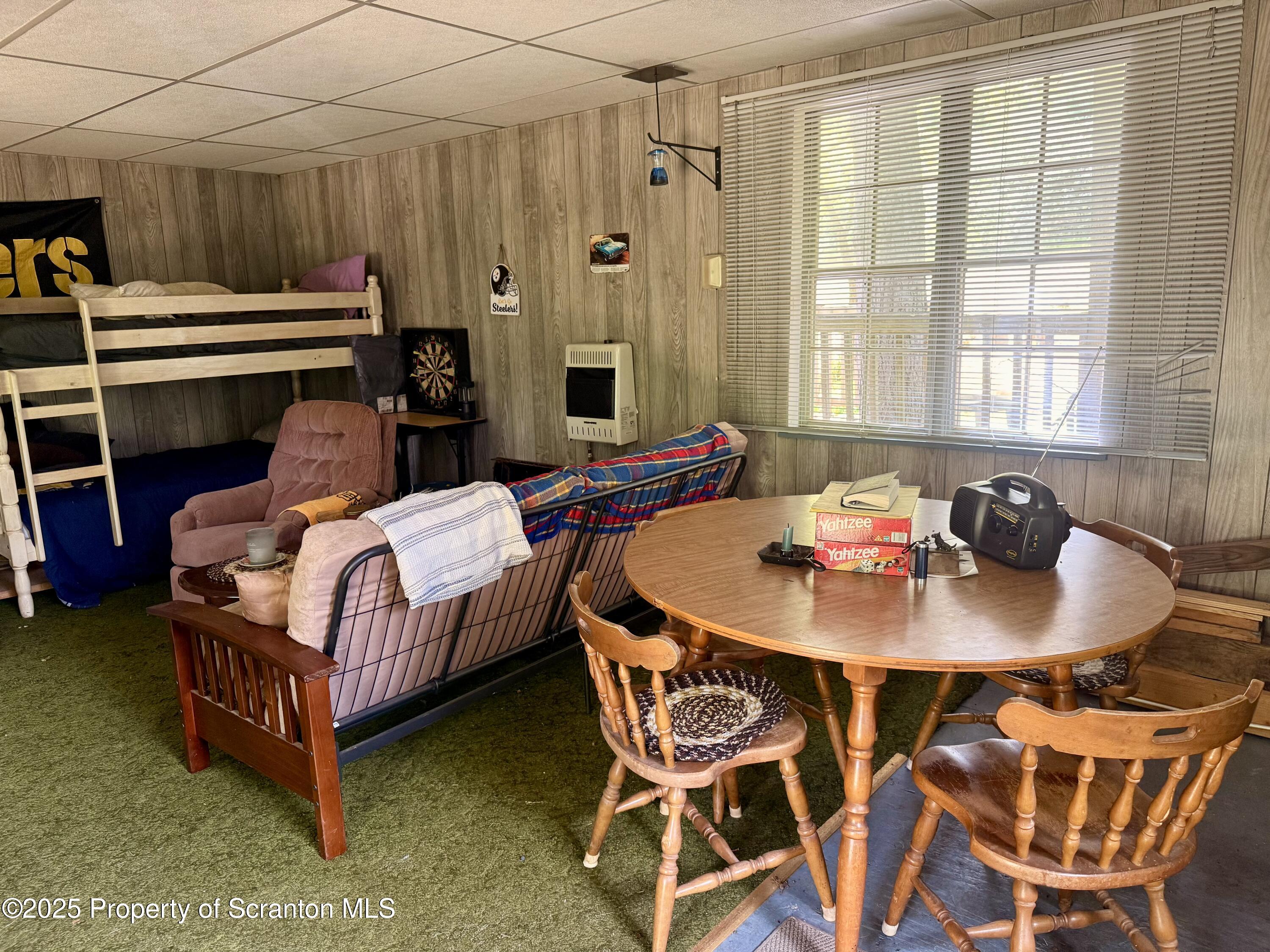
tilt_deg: -10.6
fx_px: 881
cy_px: 476
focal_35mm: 24
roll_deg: +2.2
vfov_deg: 56.8
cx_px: 635
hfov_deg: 71.6
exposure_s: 1/60
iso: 250
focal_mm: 6.76
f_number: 1.78
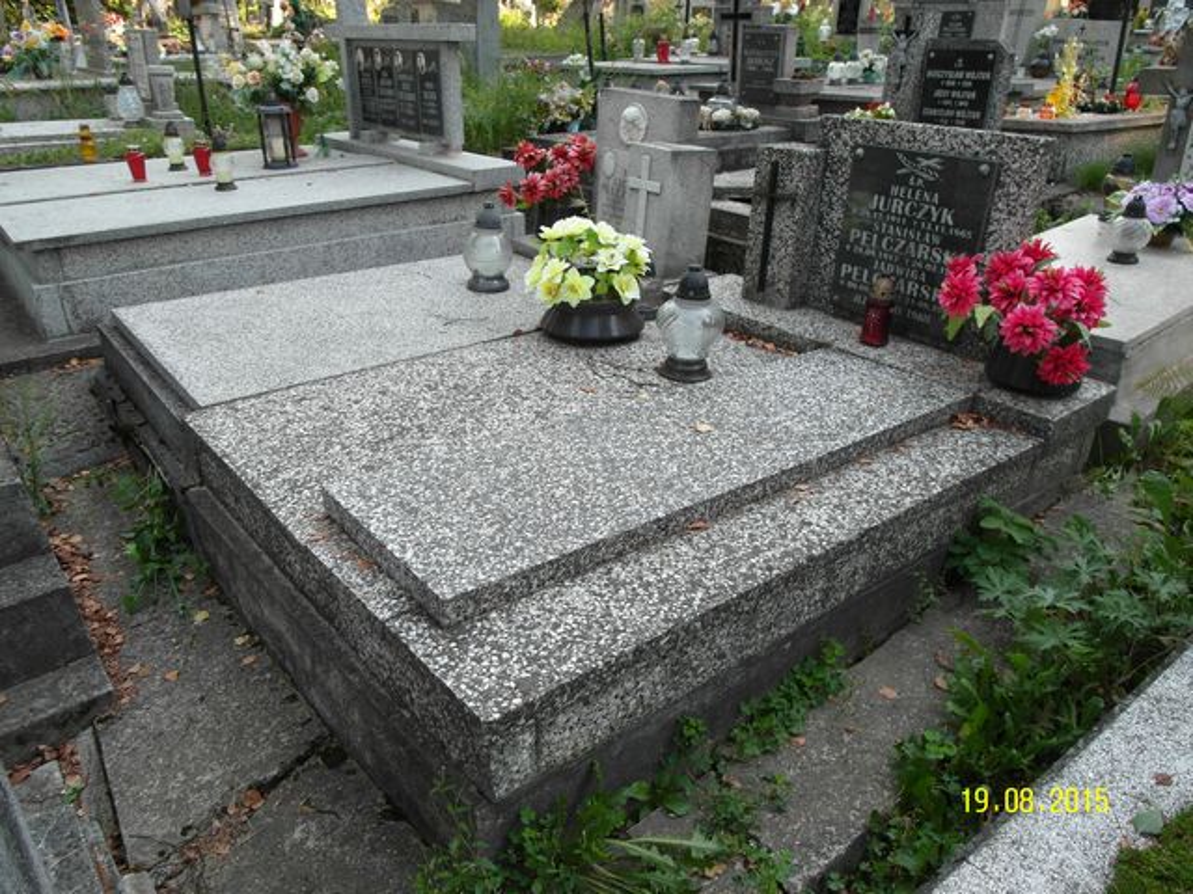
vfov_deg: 56.8
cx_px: 596
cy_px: 447
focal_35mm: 24
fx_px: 827
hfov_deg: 71.6
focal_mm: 5.2
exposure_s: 1/60
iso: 100
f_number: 3.4
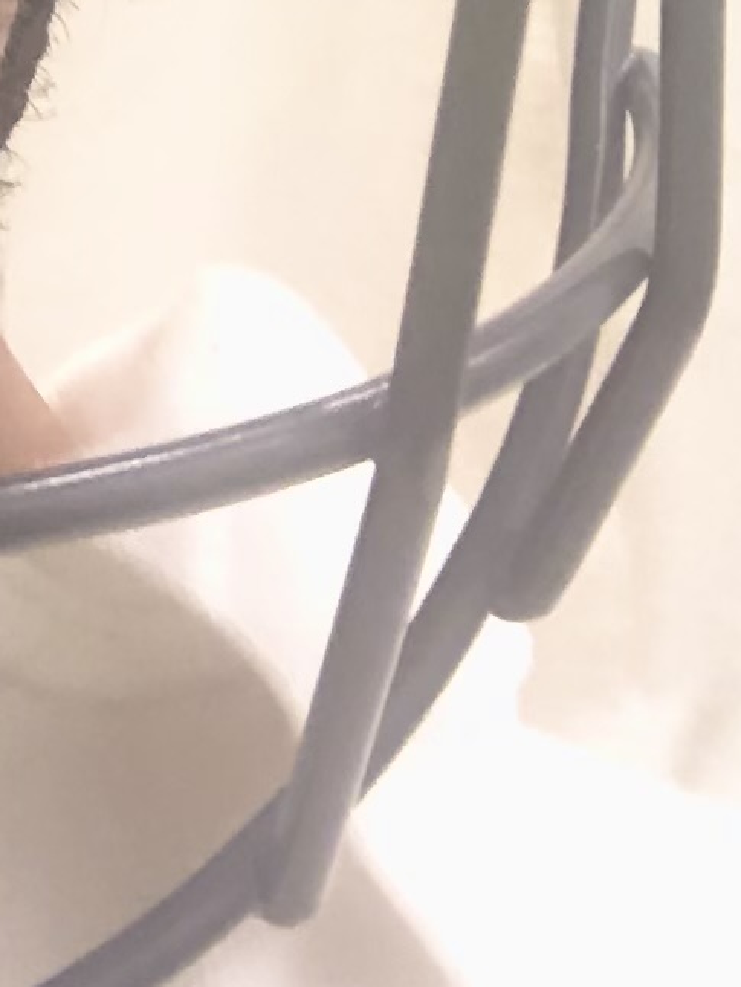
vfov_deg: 11.5
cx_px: -746
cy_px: -1076
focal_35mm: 153
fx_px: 4364
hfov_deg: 9.1
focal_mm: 2.87
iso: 80
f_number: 2.2
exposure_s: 1/50
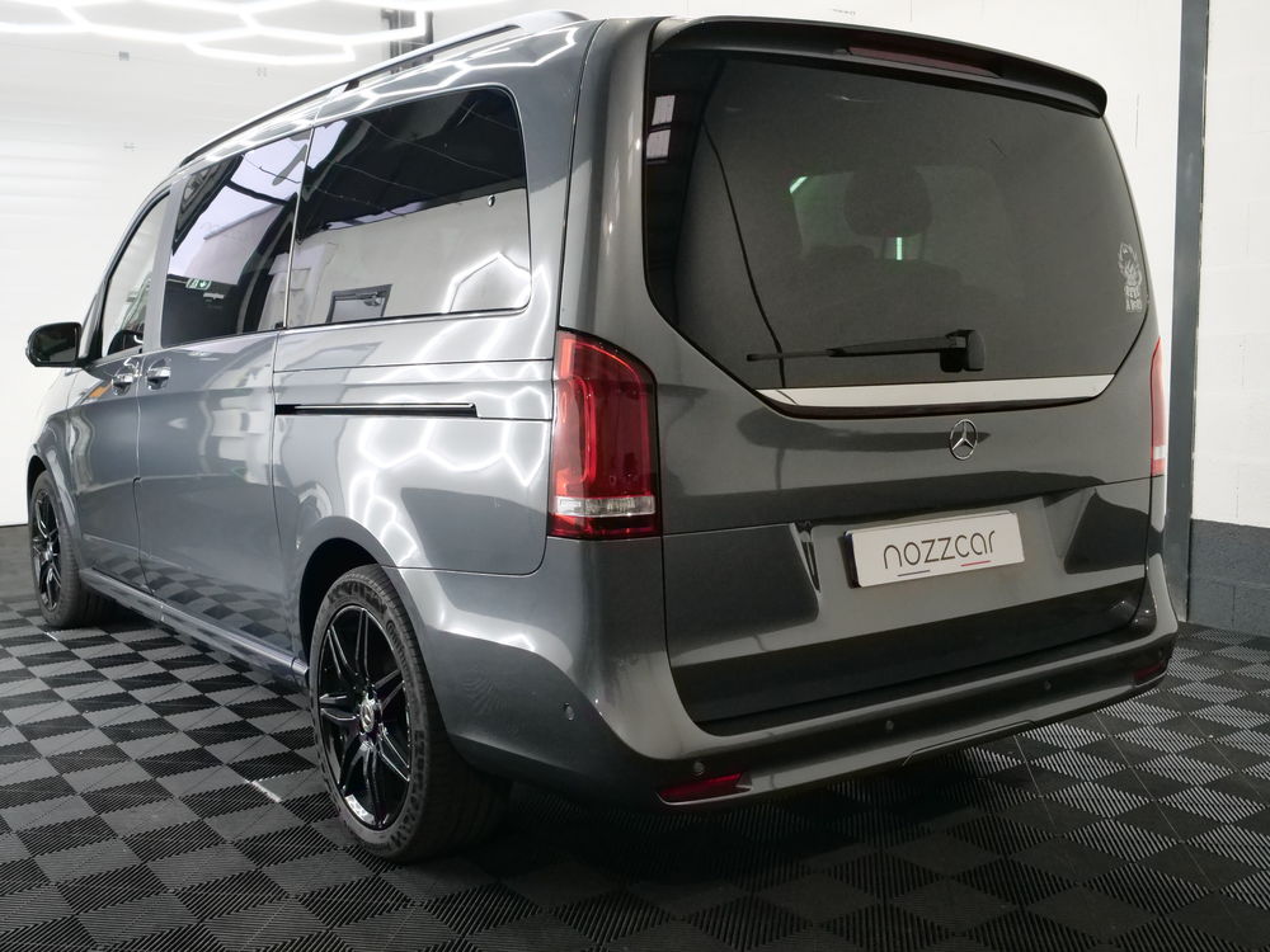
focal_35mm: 36
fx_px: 1321
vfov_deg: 39.7
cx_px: 635
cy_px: 476
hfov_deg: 51.4
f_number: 6.3
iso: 3200
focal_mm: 18
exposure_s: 1/40
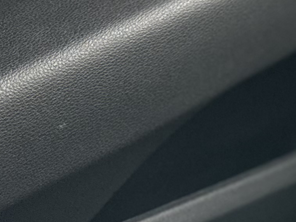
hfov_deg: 12.4
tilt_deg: -18.9
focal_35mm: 127
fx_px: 1086
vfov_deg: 10.3
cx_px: 697
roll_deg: -2.6
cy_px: -290
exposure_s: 1/97
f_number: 1.78
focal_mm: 6.86
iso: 250
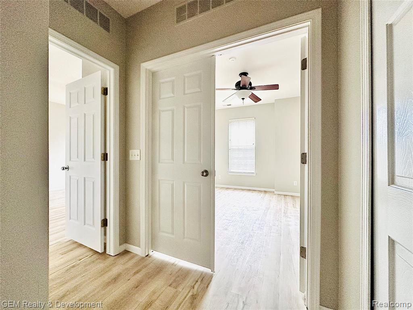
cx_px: 206
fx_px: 167
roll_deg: +0.1
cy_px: 155
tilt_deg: +0.2
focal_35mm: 14
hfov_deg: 102.1
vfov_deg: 85.7
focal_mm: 2.22
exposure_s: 1/60
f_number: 2.2
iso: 400
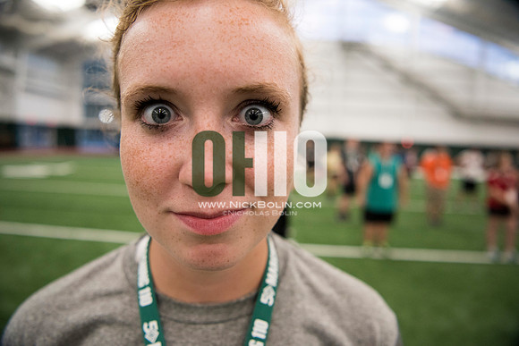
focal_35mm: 24
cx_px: 260
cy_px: 173
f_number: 2.8
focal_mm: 24
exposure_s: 1/200
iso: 2000
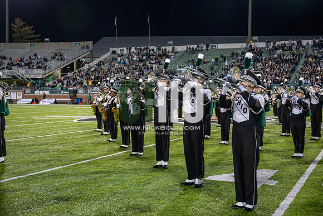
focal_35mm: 47
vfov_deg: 28.7
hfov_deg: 41.9
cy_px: 108
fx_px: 422
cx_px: 162
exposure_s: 1/500
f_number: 3.2
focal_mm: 47
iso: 1250
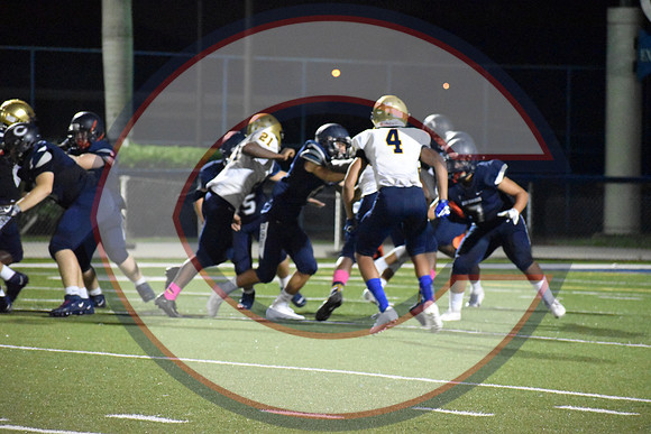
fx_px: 4883
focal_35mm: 270
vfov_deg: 5.1
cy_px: 217
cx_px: 326
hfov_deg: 7.6
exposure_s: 1/200
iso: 12800
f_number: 5.3
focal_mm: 180
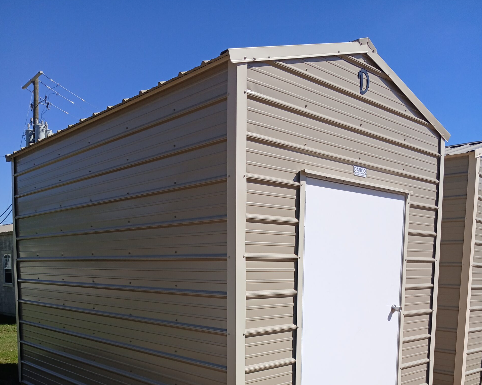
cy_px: 320
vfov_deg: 41.1
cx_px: 241
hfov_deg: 52.8
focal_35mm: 34
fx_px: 485
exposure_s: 1/791
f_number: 1.8
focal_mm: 3.98
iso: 20
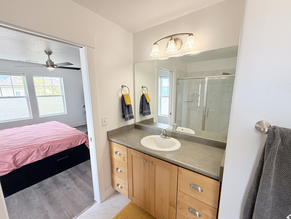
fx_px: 126
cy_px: 113
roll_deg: +0.4
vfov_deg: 81.7
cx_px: 151
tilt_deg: -10.8
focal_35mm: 15
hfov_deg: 98.1
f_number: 2.2
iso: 80
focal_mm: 2.22
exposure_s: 1/120
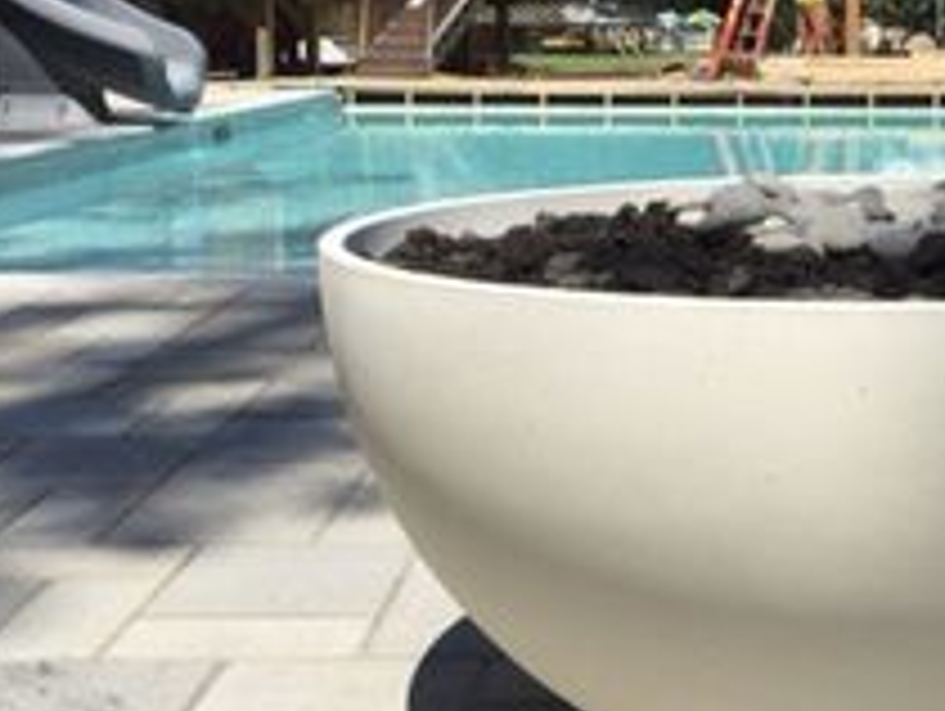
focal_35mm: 69
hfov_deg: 27.3
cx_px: 810
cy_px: 223
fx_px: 1886
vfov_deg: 21.3
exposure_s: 1/1883
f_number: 2.2
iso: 32
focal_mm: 4.15
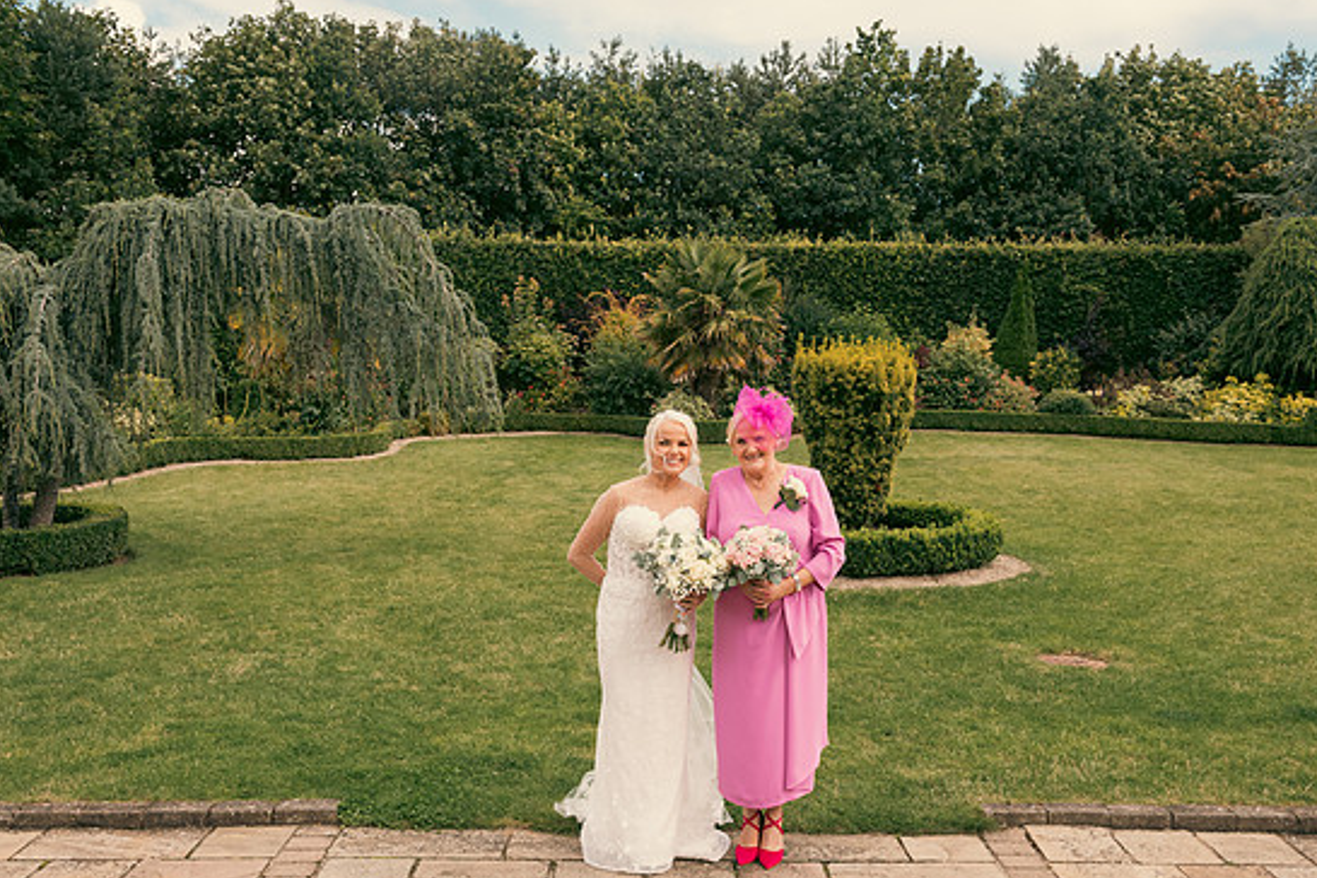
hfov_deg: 55.8
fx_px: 1244
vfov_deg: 38.9
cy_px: 455
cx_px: 673
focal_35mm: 34
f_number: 6.3
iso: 160
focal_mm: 32
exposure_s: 1/400
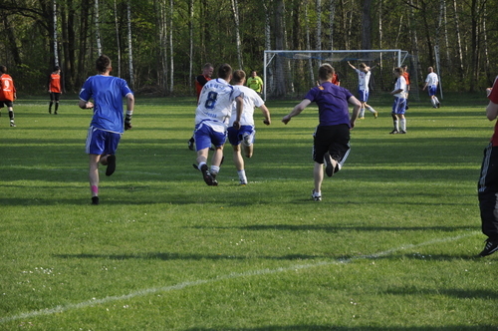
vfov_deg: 10.7
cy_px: 166
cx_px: 249
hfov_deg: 16.1
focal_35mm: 128
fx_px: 1761
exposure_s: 1/1000
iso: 400
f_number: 5.6
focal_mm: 85
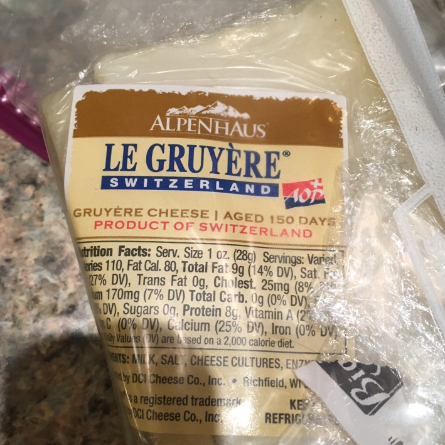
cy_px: 240
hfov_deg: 44.9
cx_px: 227
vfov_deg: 44.9
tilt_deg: -75.6
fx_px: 538
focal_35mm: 37
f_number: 2.2
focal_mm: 4.15
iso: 40
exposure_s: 1/30
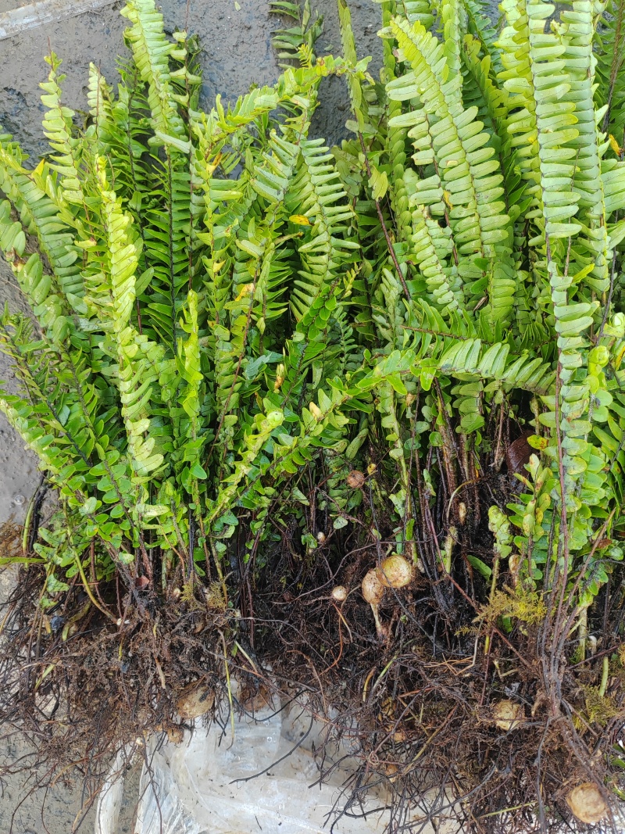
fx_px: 650
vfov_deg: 65.3
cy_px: 417
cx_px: 312
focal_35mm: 27
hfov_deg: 51.3
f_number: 1.9
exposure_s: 1/100
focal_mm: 5.52
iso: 400
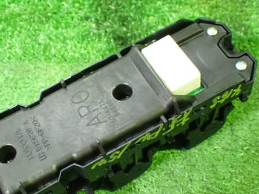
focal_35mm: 67
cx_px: 117
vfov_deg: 21.9
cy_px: 118
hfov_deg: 29.0
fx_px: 501
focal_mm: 9.01
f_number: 3.2
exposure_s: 1/30
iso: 1600
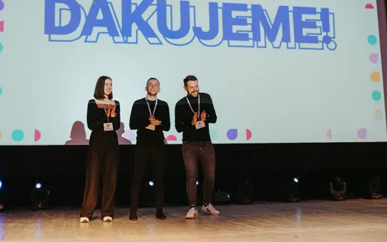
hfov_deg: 44.1
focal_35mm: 45
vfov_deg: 28.6
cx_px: 154
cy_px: 116
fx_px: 475
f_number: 2.8
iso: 2000
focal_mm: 35
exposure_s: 1/320
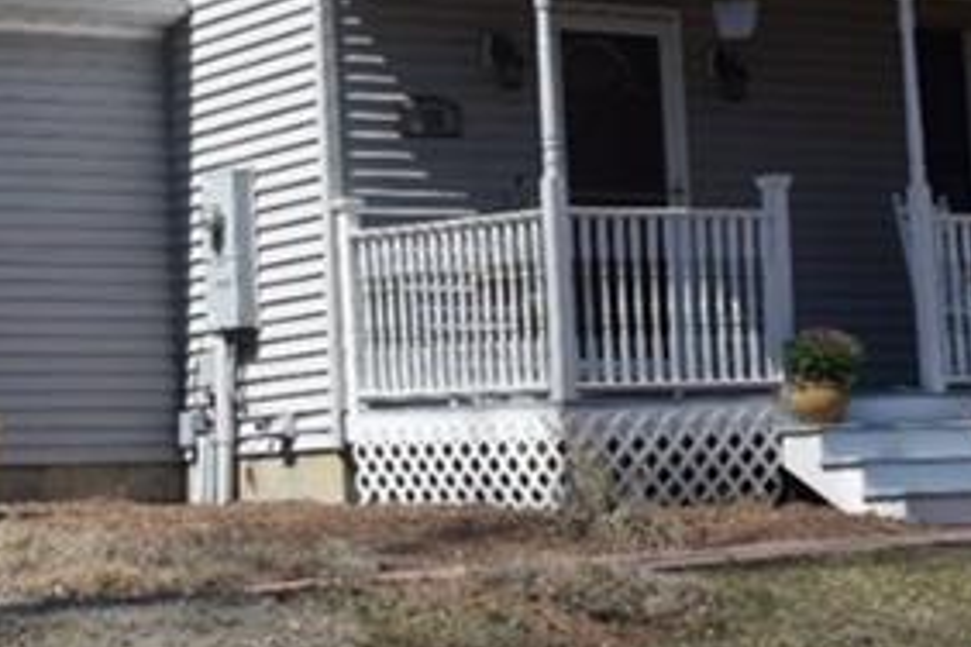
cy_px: 100
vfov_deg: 11.4
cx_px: 79
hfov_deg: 16.8
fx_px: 3236
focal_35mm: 120
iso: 200
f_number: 10
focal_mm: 22
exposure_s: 1/400
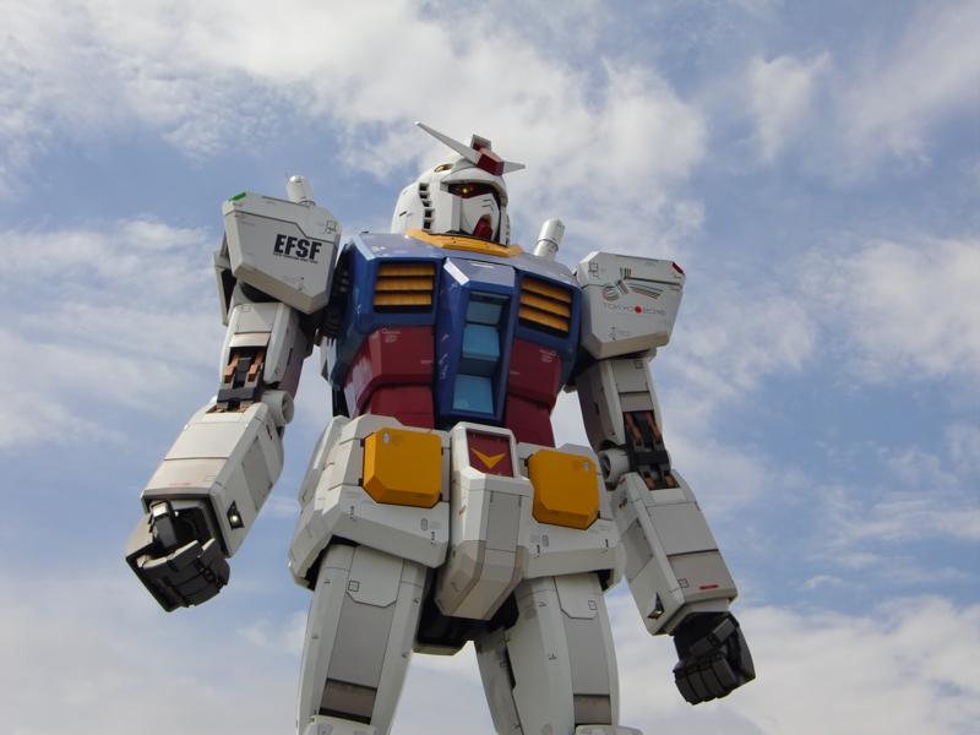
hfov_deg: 34.9
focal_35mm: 55
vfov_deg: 26.6
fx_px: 1557
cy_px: 368
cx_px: 490
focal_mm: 9.8
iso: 64
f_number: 9.7
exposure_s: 1/200
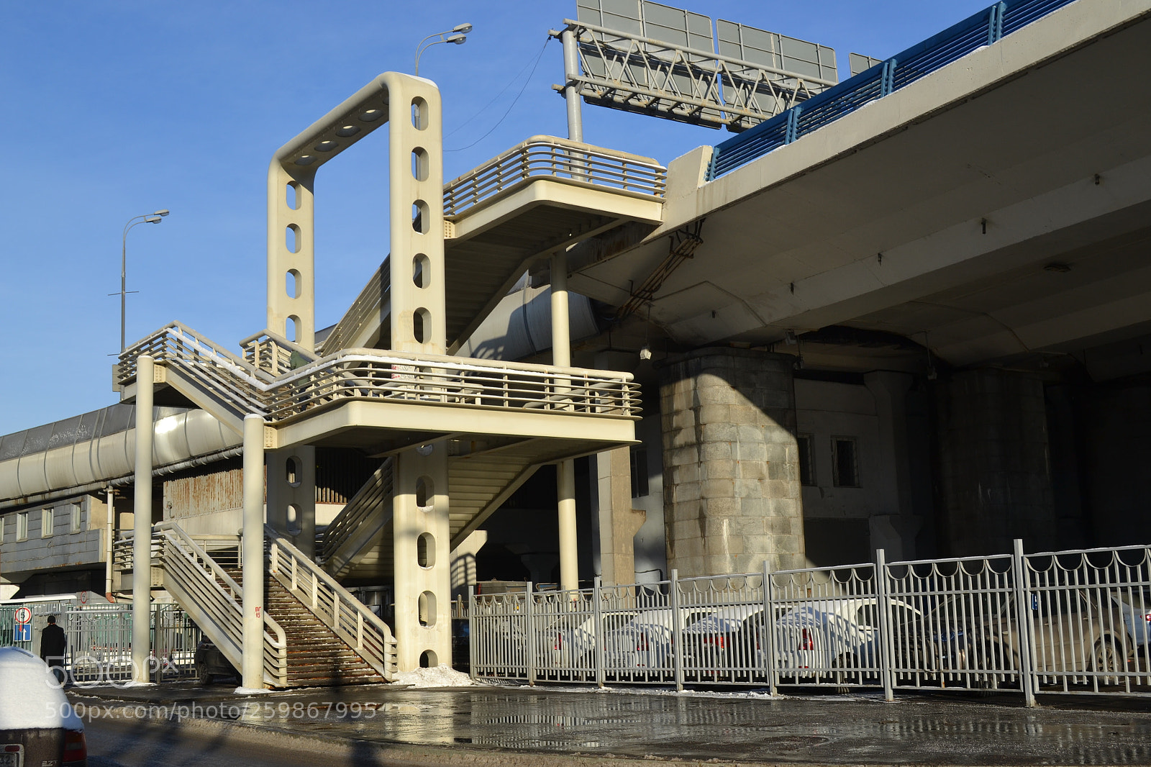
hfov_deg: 46.4
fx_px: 1342
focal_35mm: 42
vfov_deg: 31.9
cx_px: 576
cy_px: 384
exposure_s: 1/250
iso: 100
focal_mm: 28
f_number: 8
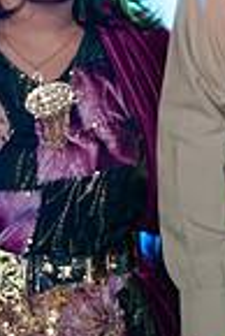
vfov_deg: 13.4
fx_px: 1422
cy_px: 58
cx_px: 411
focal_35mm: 152
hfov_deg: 8.7
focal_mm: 38
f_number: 2.8
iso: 1000
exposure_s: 1/15
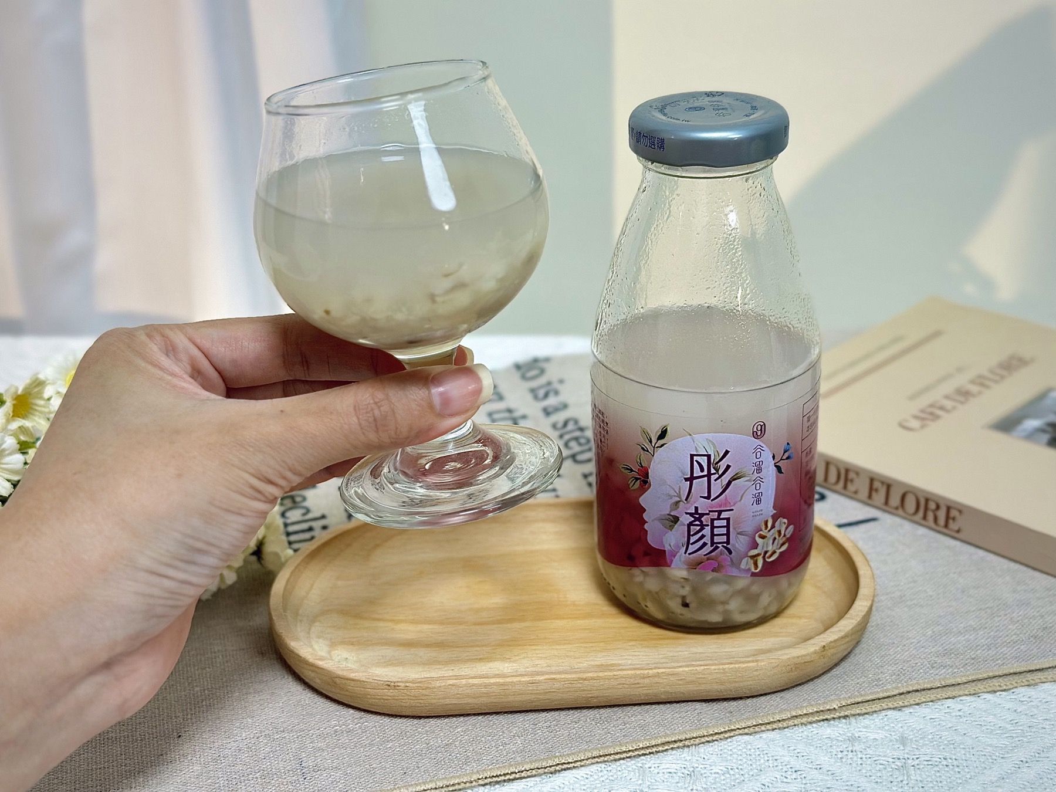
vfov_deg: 30.3
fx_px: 1464
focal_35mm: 48
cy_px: 396
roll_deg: +0.9
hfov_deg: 39.7
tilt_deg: -24.8
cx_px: 528
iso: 160
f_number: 1.78
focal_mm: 6.86
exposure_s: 1/120
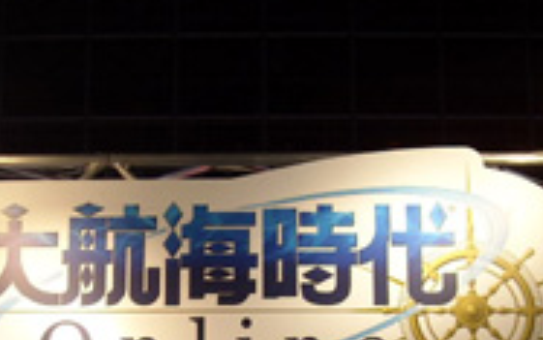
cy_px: 389
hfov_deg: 20.8
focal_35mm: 100
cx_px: 212
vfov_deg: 12.8
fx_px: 1480
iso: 64
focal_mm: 5.7
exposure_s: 1/24
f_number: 2.8
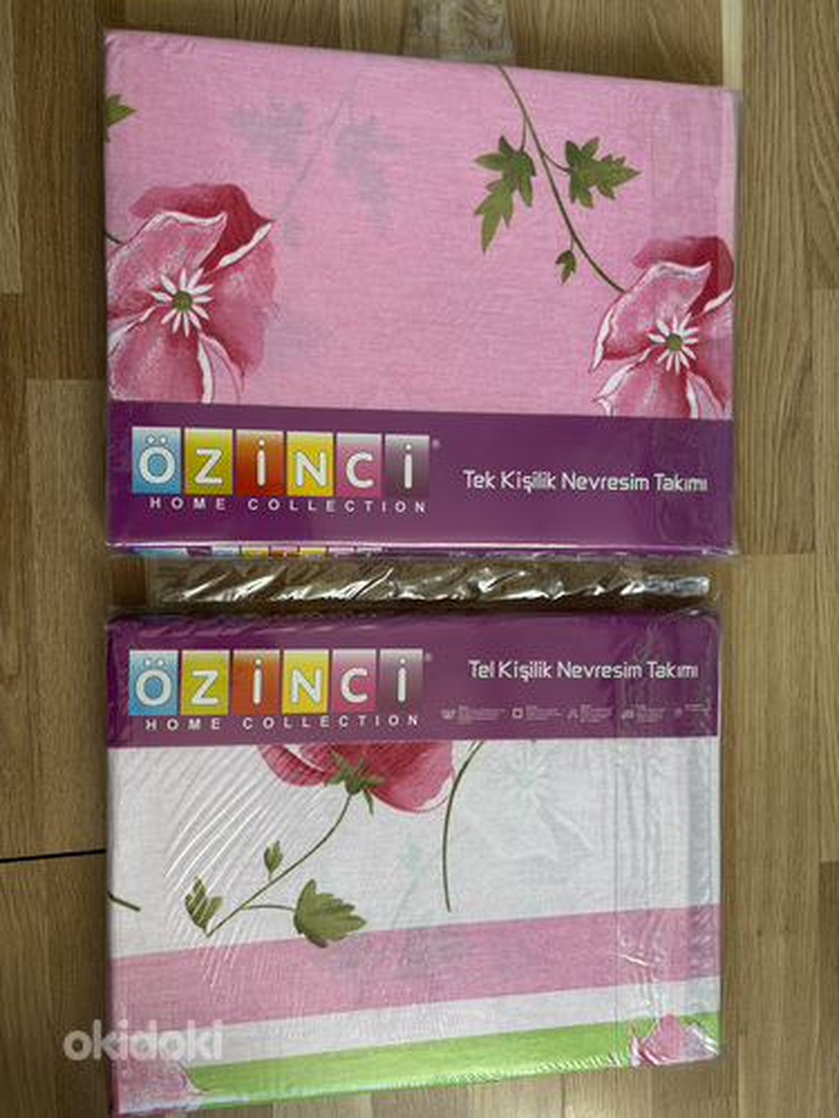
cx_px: 420
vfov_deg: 67.3
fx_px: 840
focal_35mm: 26
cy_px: 559
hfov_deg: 53.1
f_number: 1.6
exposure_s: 1/121
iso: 64
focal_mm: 5.96
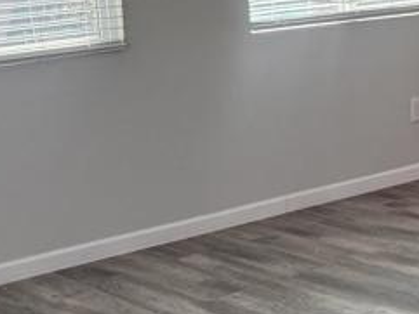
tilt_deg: -6.5
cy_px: 17
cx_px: 647
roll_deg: +2.2
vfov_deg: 14.3
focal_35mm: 102
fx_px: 1235
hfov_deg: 17.2
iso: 100
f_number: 1.78
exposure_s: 1/164
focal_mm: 6.76
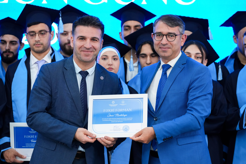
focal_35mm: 130
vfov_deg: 10.5
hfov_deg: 15.8
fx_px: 888
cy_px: 82
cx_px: 123
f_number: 4
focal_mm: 130
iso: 2000
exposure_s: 1/160
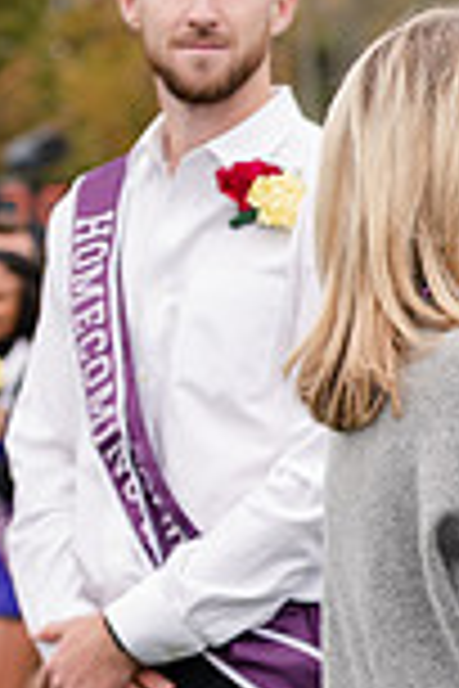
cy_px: 353
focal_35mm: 342
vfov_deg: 6.0
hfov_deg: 3.9
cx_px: 1138
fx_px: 6540
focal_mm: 90
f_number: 5
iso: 320
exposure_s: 1/640
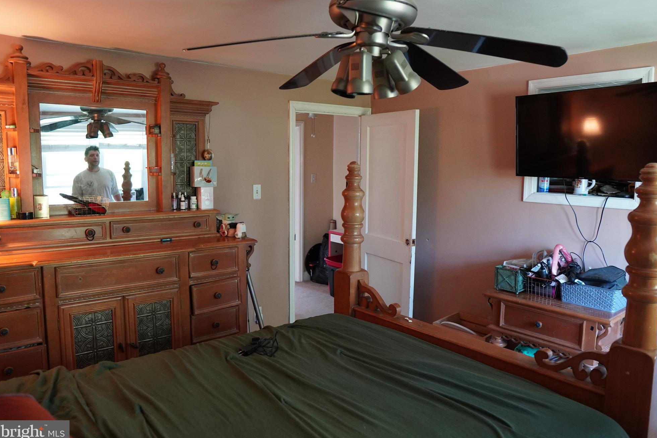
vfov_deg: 51.3
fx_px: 456
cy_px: 216
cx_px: 338
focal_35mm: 25
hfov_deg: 71.5
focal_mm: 16
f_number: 2
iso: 2000
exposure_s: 1/160
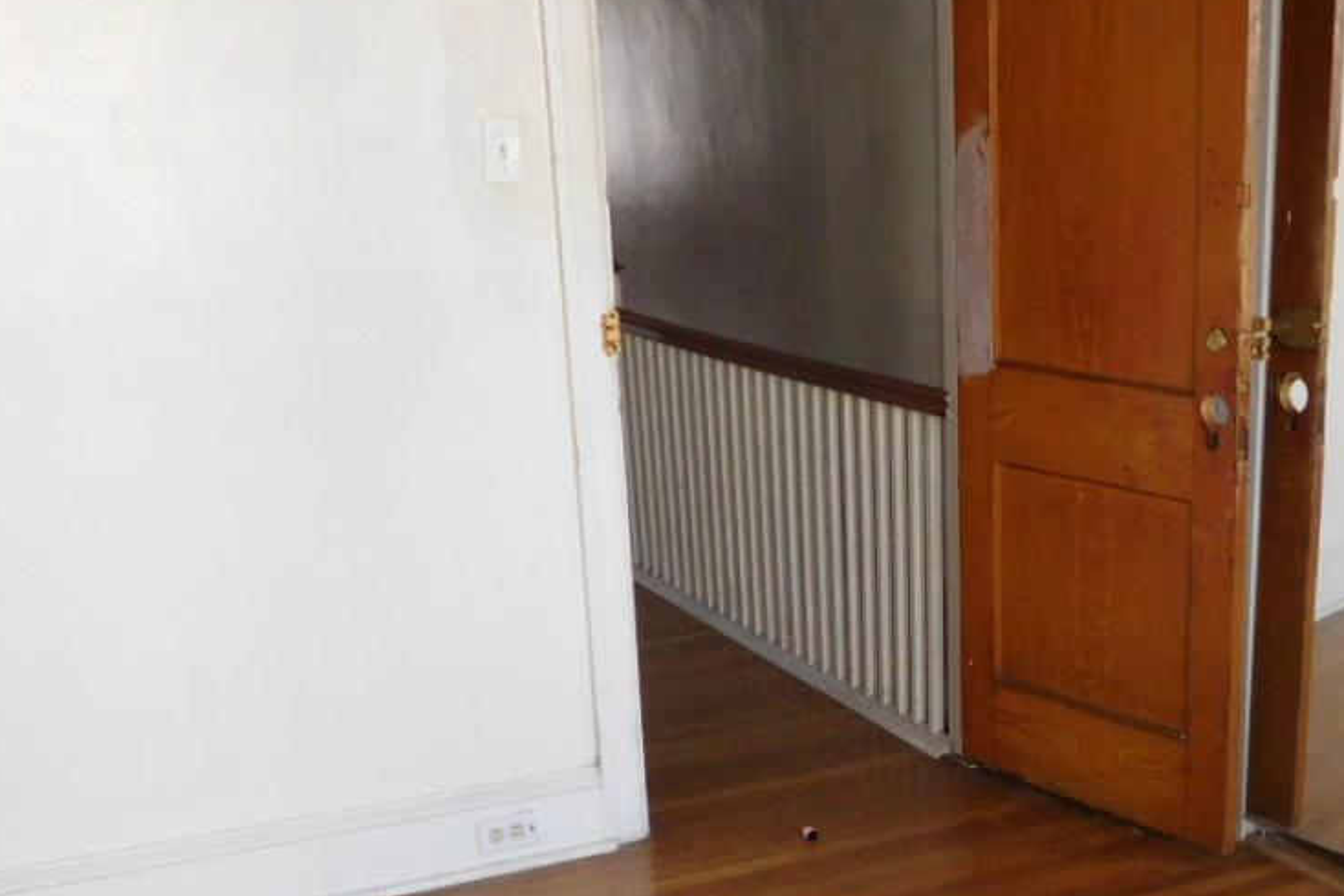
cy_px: 731
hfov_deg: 38.1
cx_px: 972
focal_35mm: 51
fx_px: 1903
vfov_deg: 25.9
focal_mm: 4.5
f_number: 3.4
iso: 320
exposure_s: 1/30
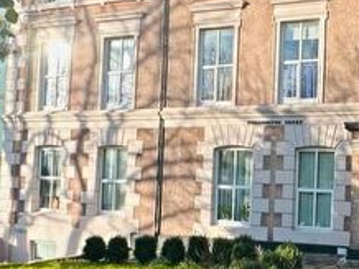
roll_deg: -2.5
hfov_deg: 39.4
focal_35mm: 45
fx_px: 466
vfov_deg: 31.9
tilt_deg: +1.7
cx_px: 316
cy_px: 176
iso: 50
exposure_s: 1/1033
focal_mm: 2.22
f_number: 2.2
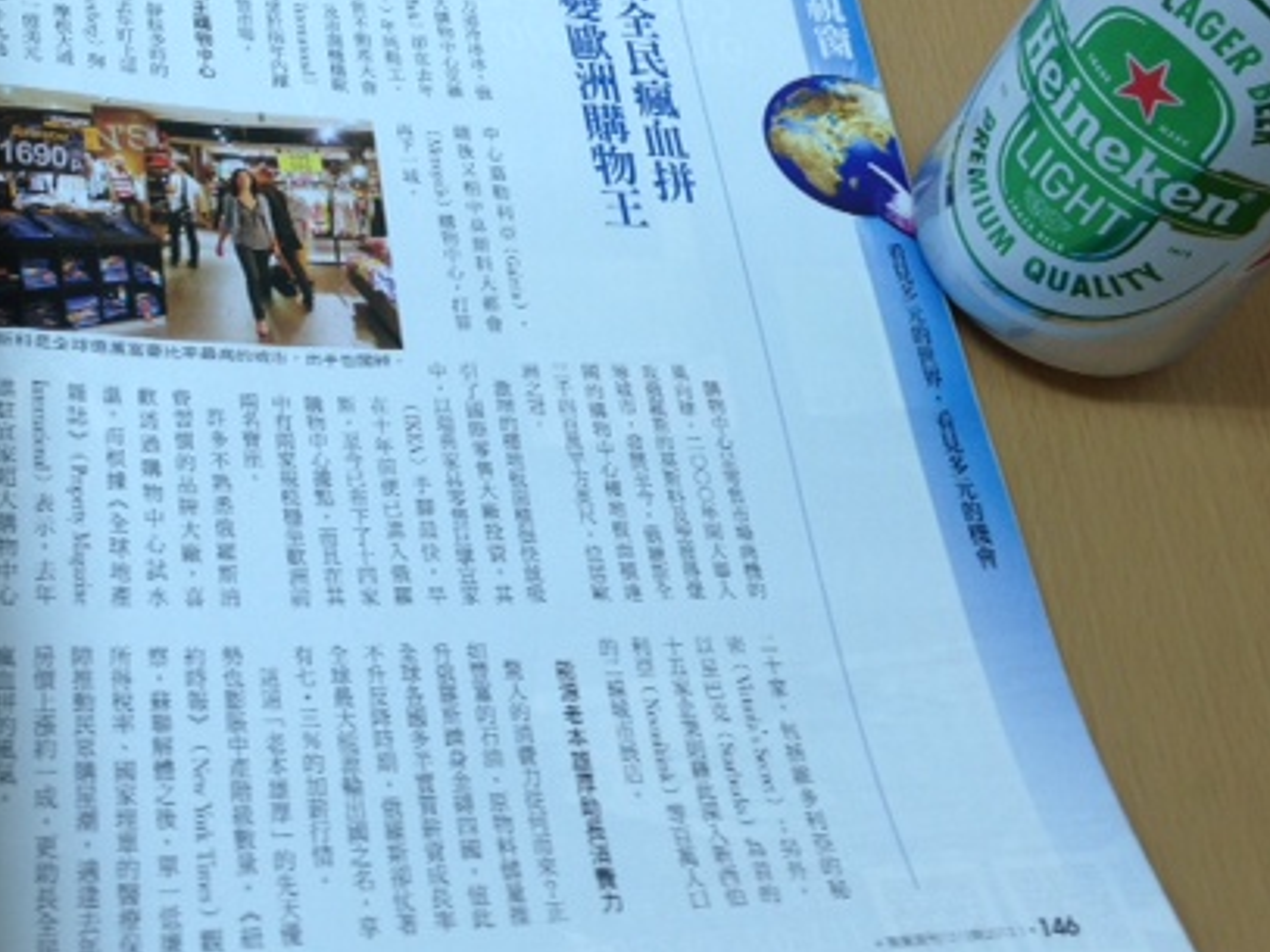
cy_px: 415
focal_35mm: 55
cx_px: 481
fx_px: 2017
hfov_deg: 34.8
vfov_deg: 26.5
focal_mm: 4.28
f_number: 2.4
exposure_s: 1/20
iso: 50
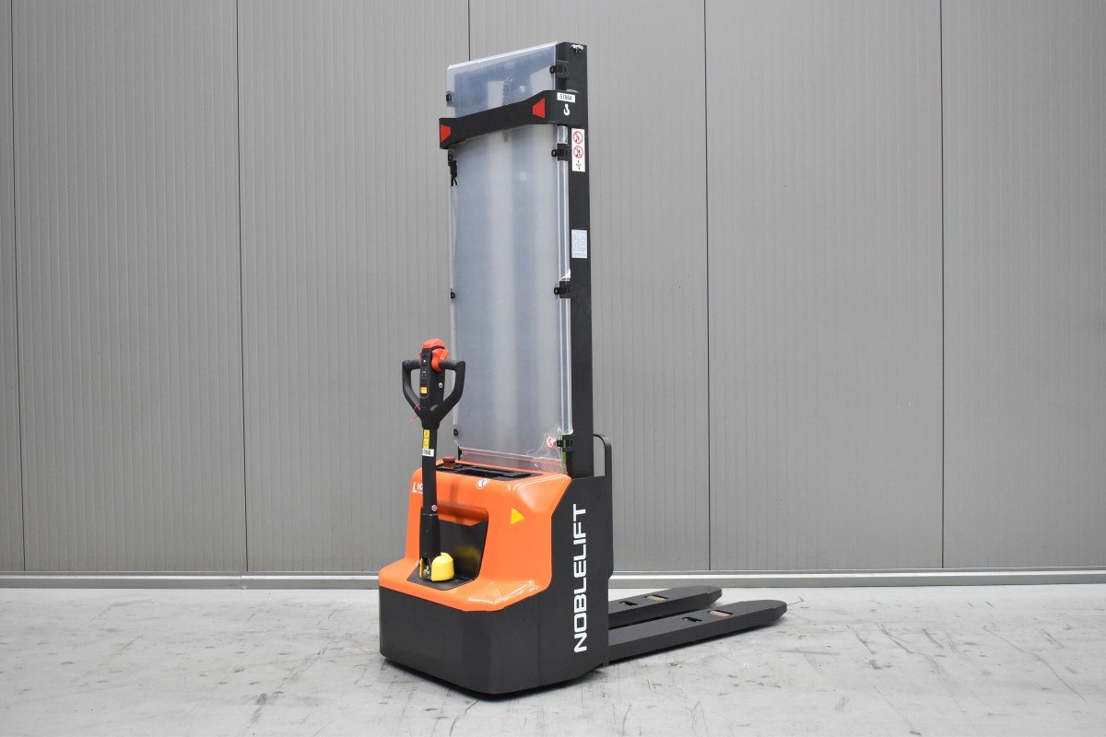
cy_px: 368
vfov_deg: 34.2
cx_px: 553
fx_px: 1198
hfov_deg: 49.6
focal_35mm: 39
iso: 1250
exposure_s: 1/40
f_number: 5
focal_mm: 26
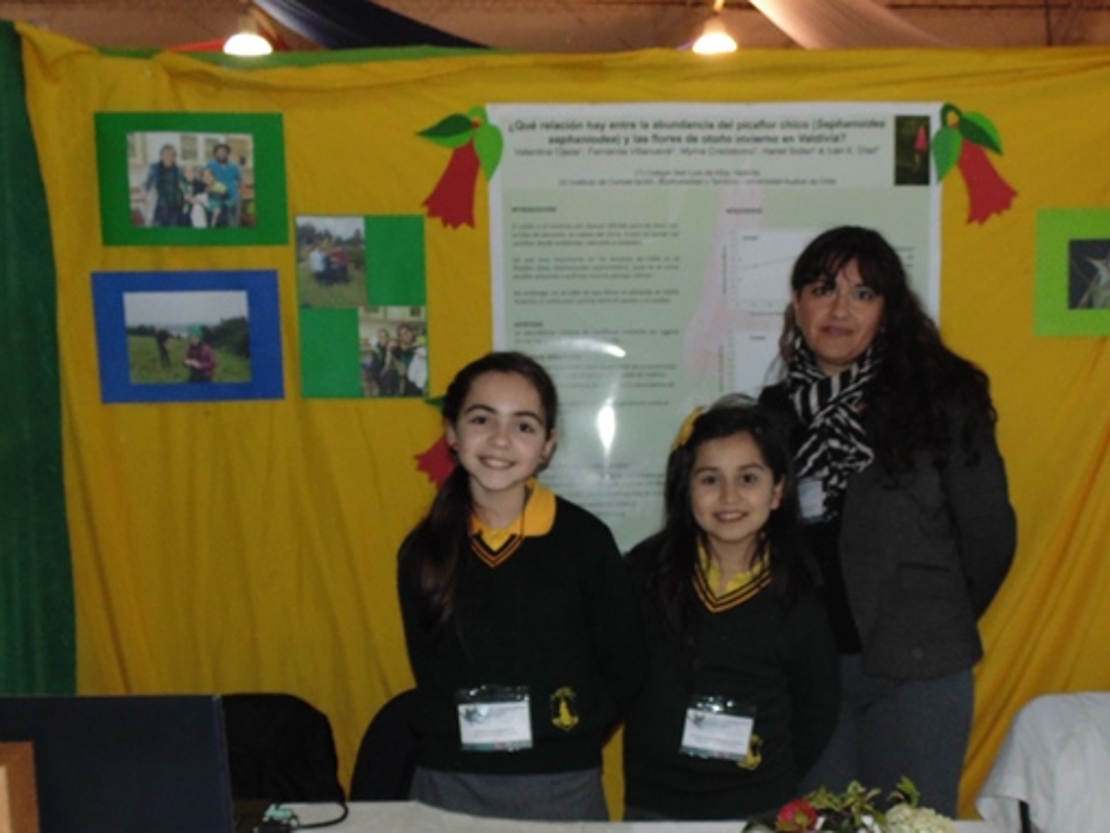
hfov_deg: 47.7
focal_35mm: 39
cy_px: 620
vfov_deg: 36.0
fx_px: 1251
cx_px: 638
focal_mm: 4
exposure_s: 1/30
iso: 200
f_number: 3.1
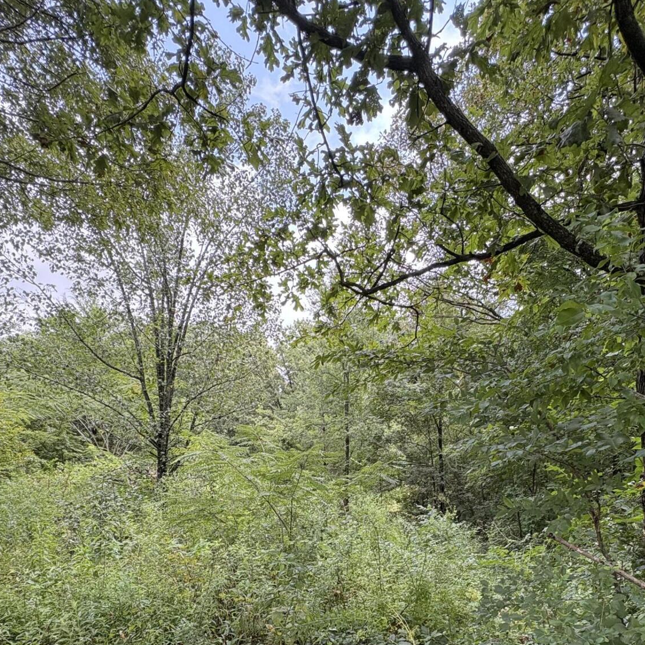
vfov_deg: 64.7
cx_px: 369
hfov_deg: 69.3
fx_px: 464
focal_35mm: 22
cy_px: 496
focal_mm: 2.22
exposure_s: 1/209
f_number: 2.2
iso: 64
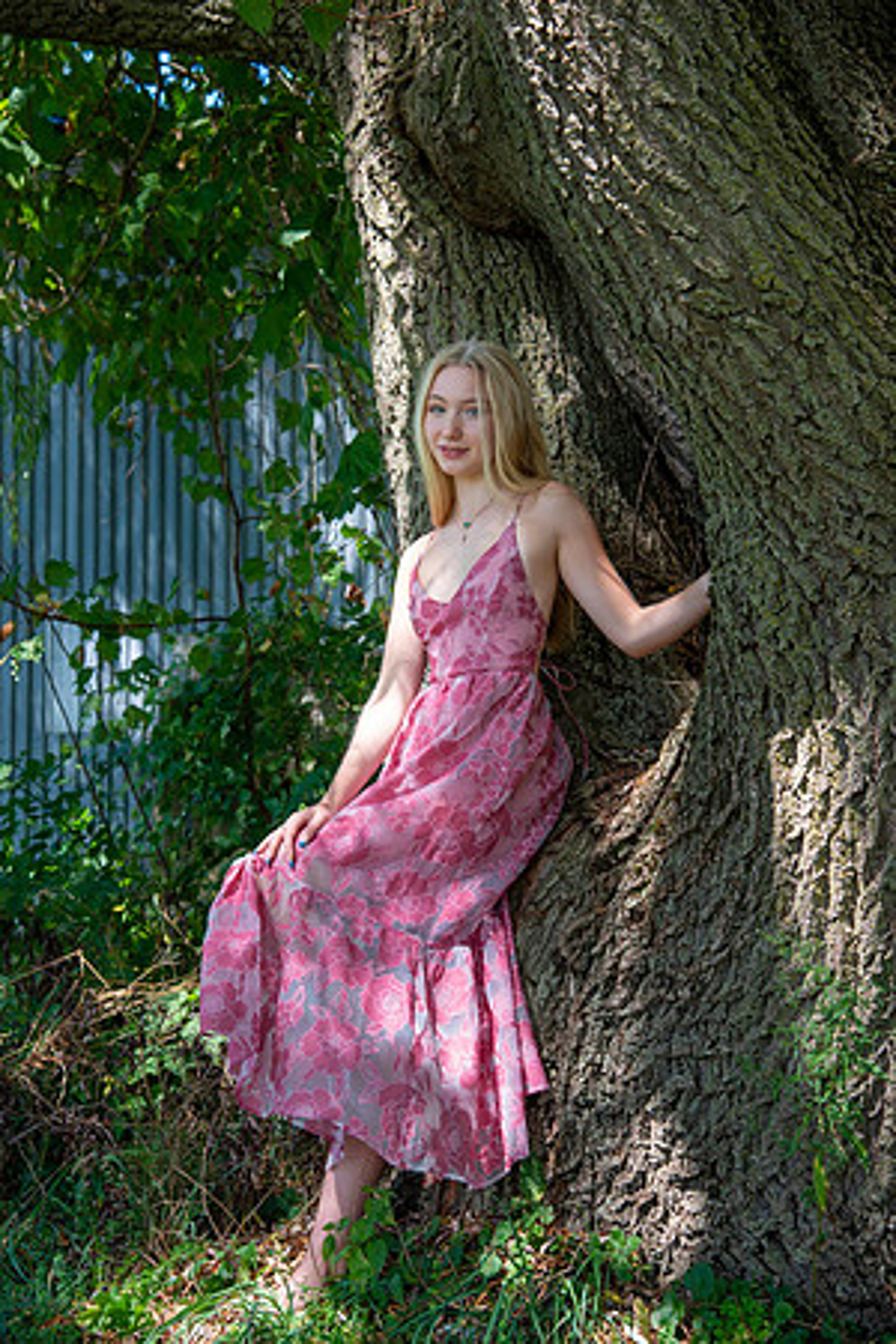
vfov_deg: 32.4
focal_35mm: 62
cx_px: 448
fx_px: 2314
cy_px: 672
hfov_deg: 21.9
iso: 320
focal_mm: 62
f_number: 5.6
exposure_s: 1/160
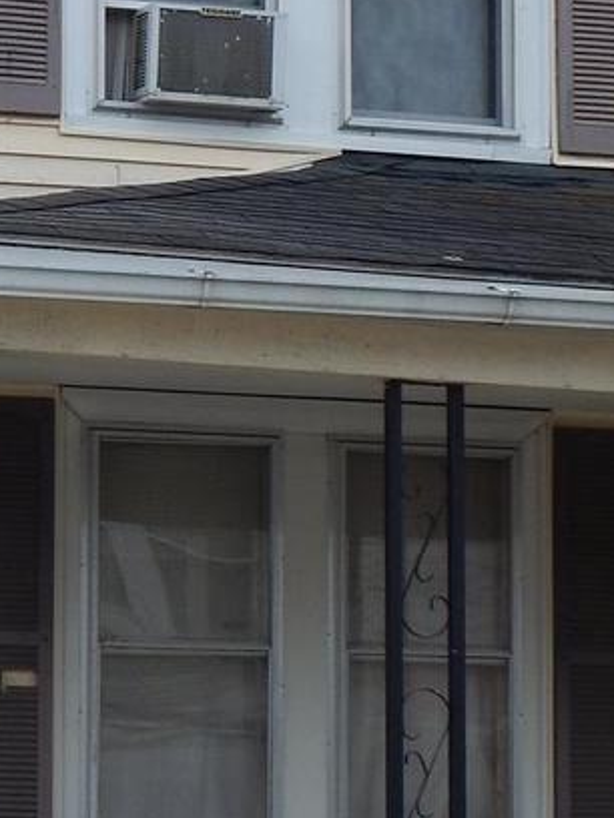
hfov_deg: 9.1
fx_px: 3831
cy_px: 666
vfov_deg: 12.1
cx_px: 0
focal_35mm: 162
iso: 125
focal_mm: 7.7
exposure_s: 1/800
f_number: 3.6
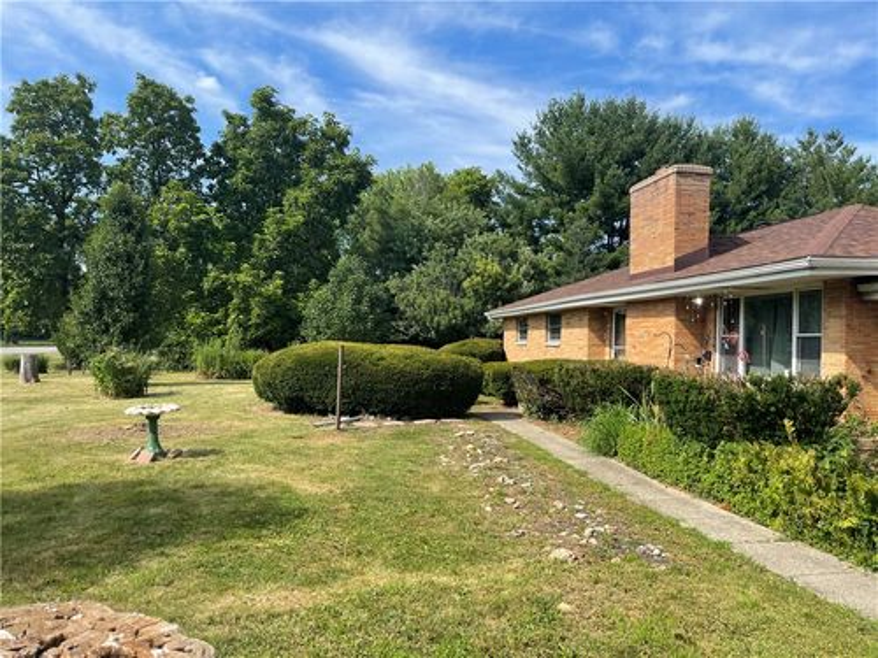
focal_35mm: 25
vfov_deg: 54.9
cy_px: 329
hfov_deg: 69.4
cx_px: 439
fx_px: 634
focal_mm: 5.1
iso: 32
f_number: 1.6
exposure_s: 1/2288
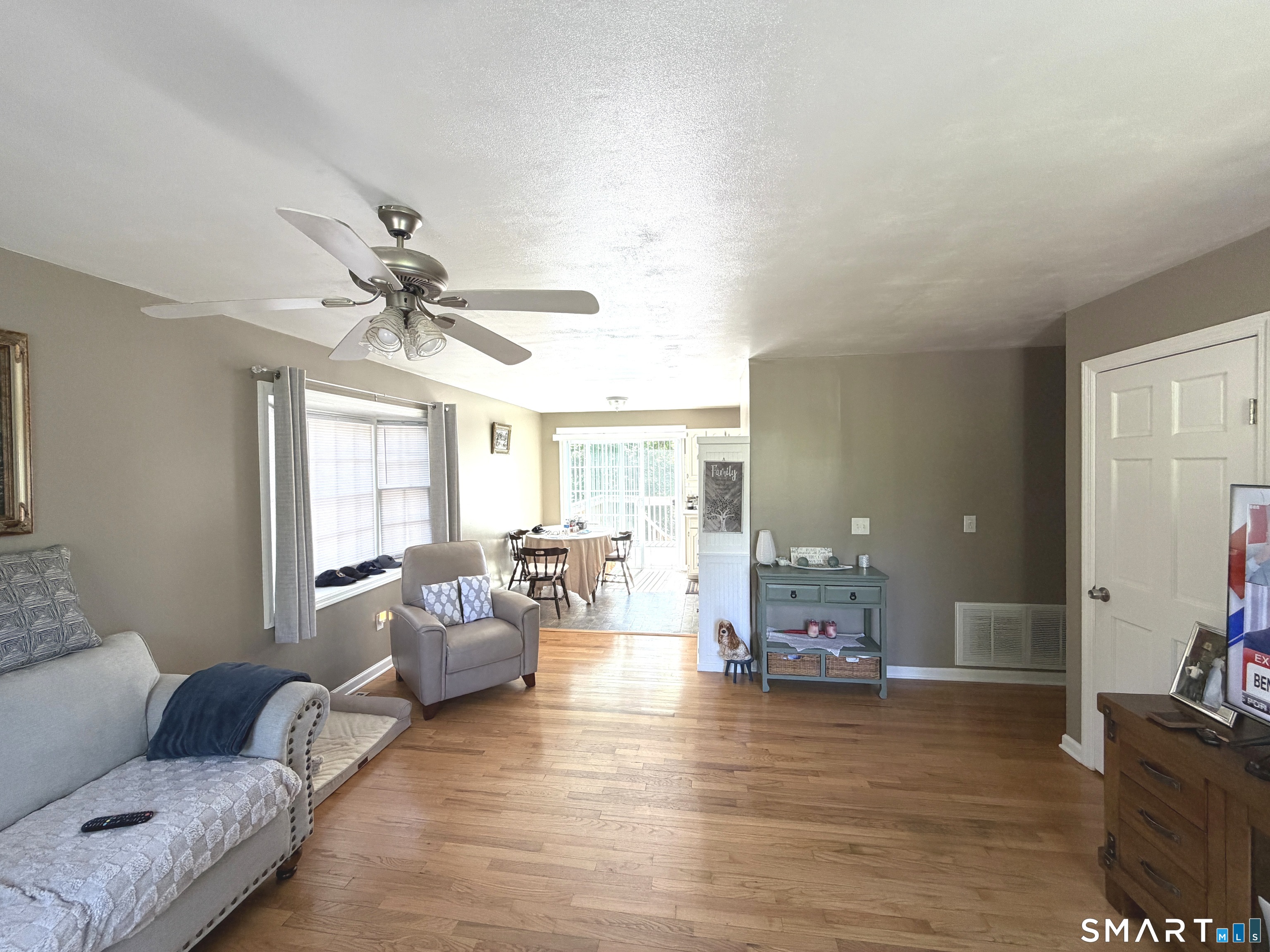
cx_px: 635
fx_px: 514
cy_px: 476
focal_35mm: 14
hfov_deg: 102.1
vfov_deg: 85.7
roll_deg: +1.3
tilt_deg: -2.4
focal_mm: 2.22
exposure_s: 1/121
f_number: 2.2
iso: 200
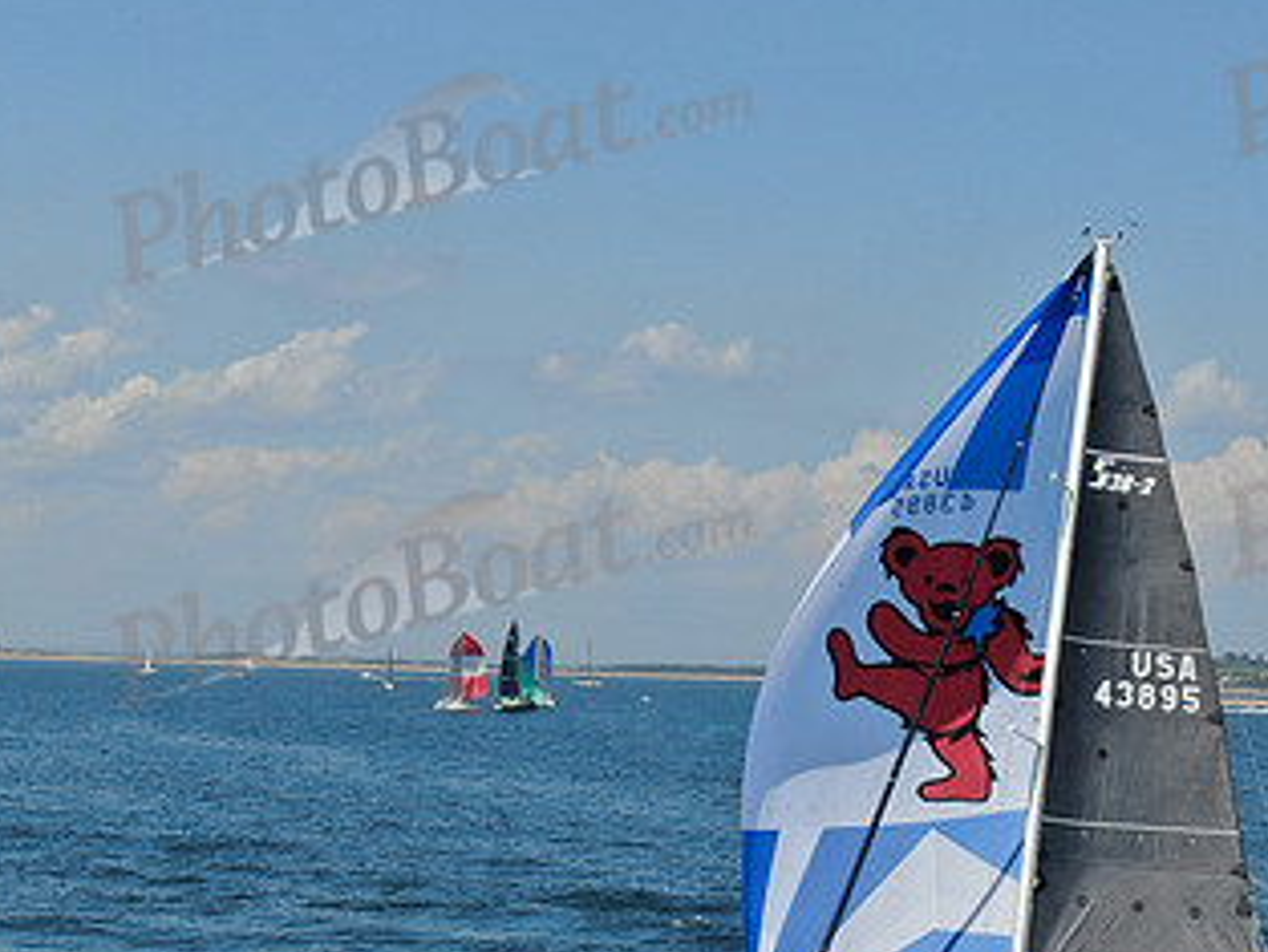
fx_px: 3261
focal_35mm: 89
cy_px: 760
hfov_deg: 21.8
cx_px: 993
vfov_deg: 16.5
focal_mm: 8.6
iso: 100
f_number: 3.8
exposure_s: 1/1000
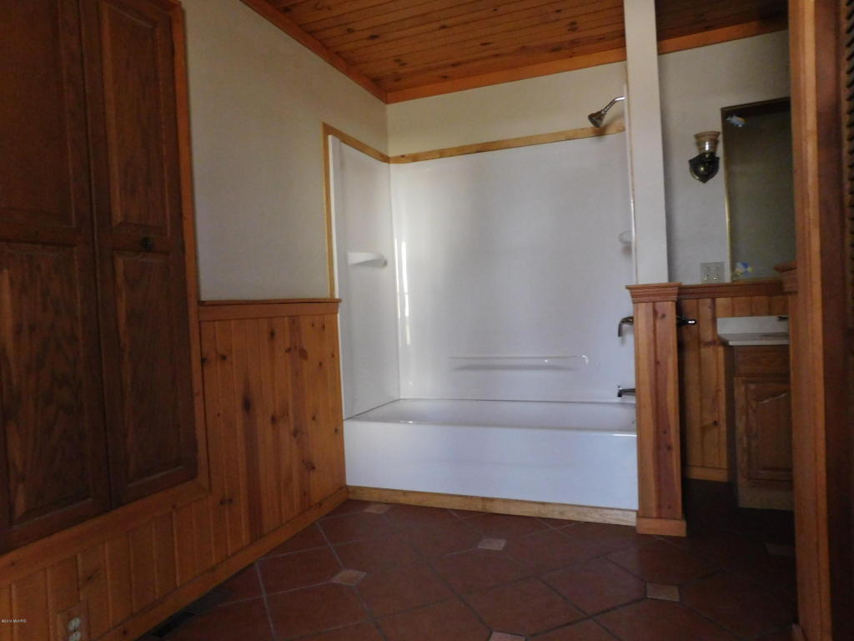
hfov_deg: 73.9
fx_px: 567
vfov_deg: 58.9
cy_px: 320
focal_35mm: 23
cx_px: 427
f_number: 3
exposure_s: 1/30
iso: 720
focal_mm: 4
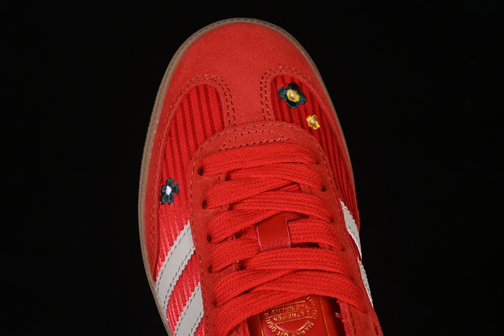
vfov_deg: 18.2
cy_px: 168
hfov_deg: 27.0
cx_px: 252
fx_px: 1050
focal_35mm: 75
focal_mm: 50
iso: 160
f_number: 7.1
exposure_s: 1/80
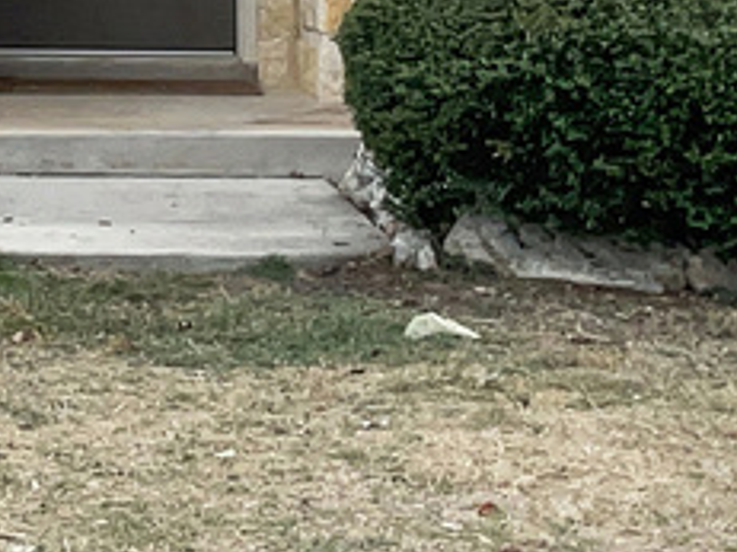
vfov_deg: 8.0
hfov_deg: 10.5
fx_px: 3852
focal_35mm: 181
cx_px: -370
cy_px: -373
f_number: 1.8
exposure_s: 1/1098
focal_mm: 3
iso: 16
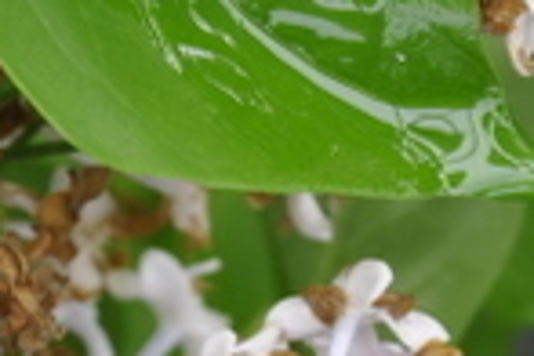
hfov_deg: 6.3
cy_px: 843
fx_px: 4835
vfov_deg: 4.1
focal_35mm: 326
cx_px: 265
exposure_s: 1/40
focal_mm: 40
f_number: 6.3
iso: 200
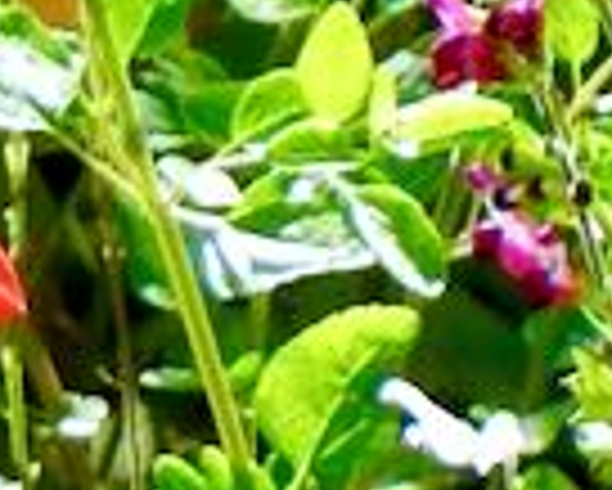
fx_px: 23165
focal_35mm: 1278
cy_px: 922
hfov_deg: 1.5
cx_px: -608
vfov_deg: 1.2
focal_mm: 31.4
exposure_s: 1/155
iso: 160
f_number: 4.6
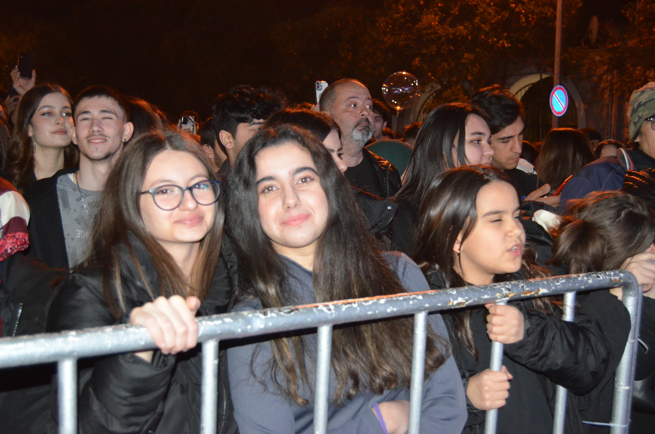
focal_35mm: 48
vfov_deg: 28.0
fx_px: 872
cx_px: 328
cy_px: 217
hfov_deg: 41.2
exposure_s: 1/60
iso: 3200
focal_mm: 32
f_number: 4.5
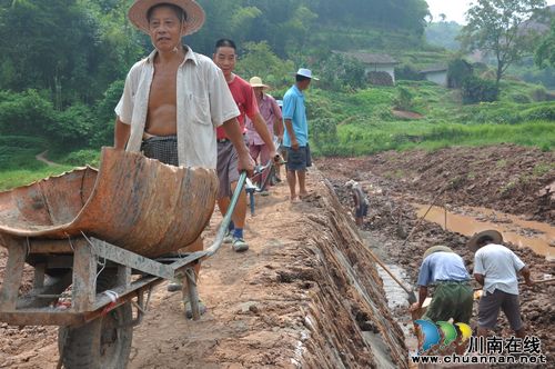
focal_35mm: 38
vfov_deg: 35.4
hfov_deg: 51.3
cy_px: 184
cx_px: 278
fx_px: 577
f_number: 6.7
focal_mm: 25
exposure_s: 1/180
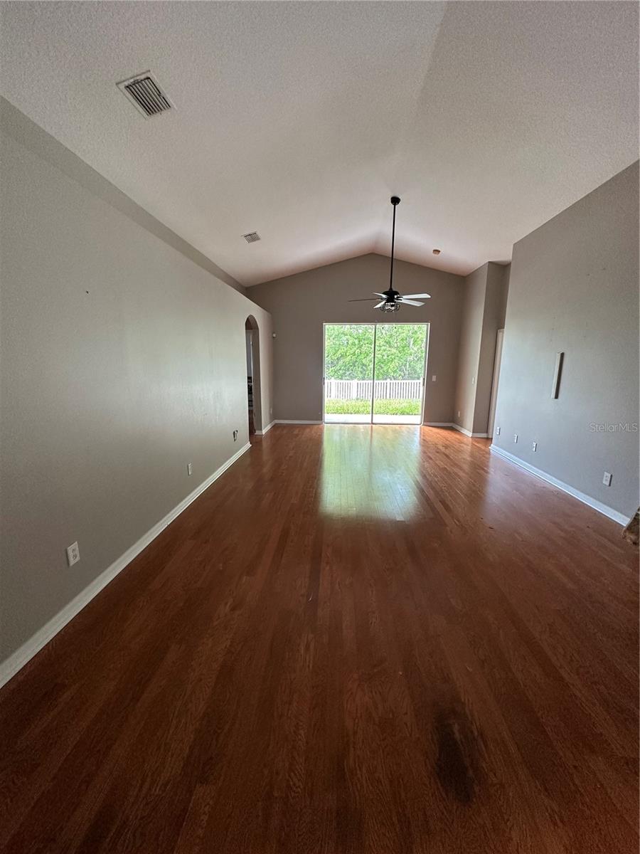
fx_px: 345
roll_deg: -0.3
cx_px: 320
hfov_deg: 85.7
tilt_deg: -11.1
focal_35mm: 14
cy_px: 427
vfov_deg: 102.1
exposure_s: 1/99
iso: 250
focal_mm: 2.22
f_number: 2.2
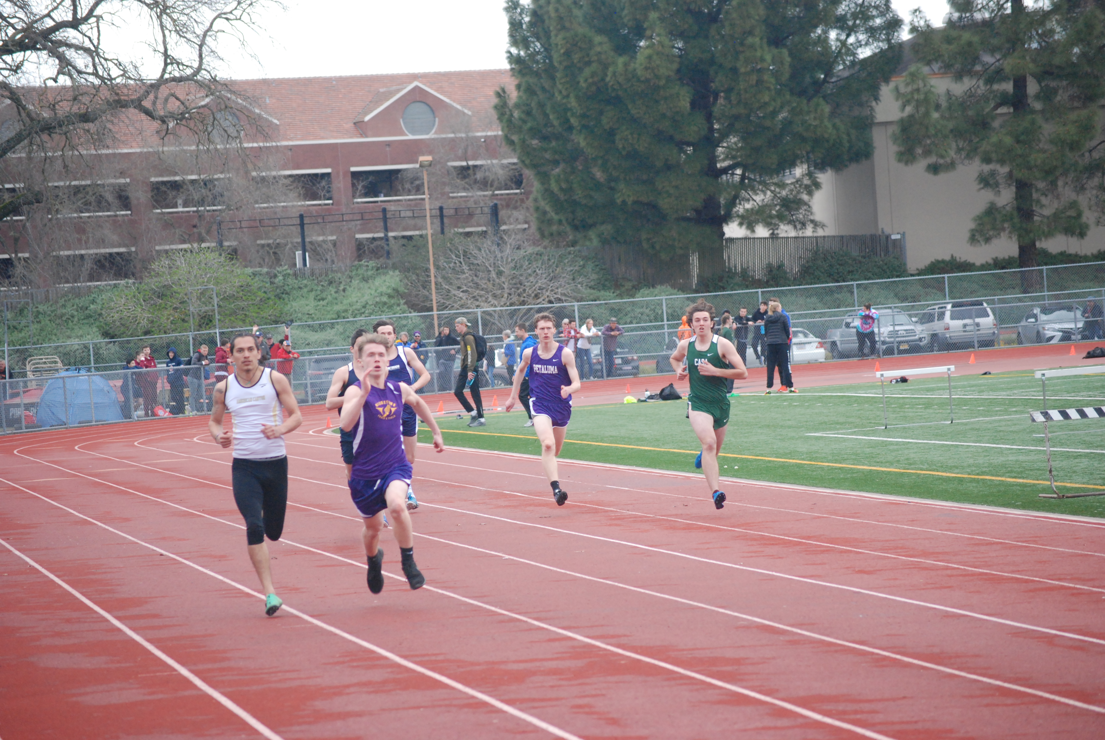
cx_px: 552
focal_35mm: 150
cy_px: 370
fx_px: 4610
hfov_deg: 13.7
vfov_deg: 9.2
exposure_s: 1/400
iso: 1000
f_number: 5
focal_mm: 100
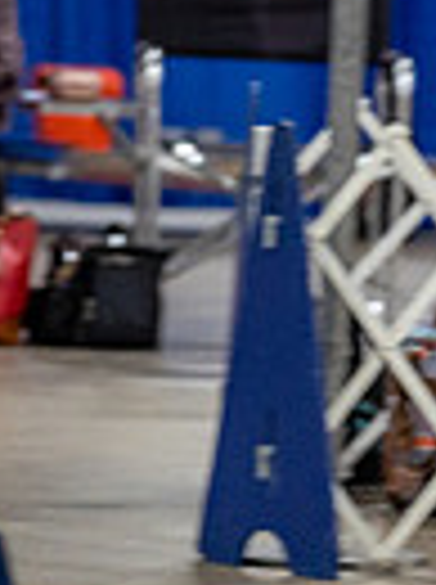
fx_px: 8997
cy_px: 223
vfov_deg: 3.7
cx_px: 1250
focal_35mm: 534
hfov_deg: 2.7
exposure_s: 1/160
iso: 1600
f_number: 2.8
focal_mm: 124
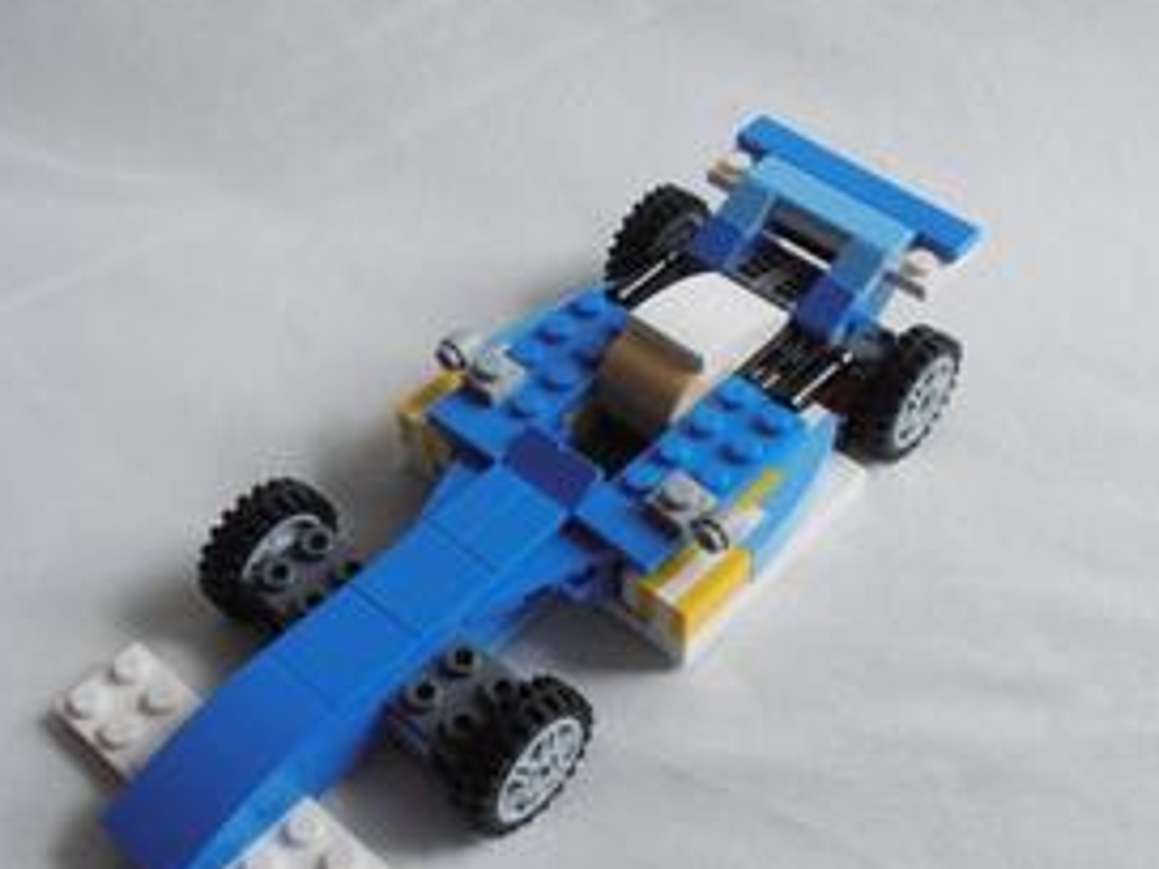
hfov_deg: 38.9
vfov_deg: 29.6
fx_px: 1641
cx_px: 575
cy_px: 511
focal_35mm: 49
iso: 80
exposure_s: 1/200
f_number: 3.9
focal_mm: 6.61
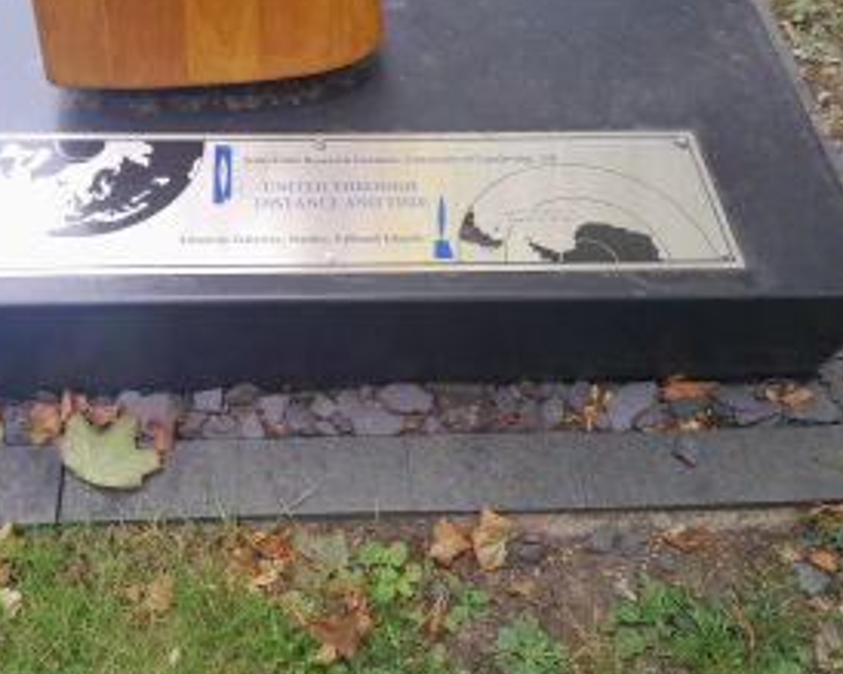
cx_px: 277
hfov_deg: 48.2
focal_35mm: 37
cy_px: 246
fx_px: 923
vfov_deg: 39.8
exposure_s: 1/50
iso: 40
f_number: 1.8
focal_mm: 3.98
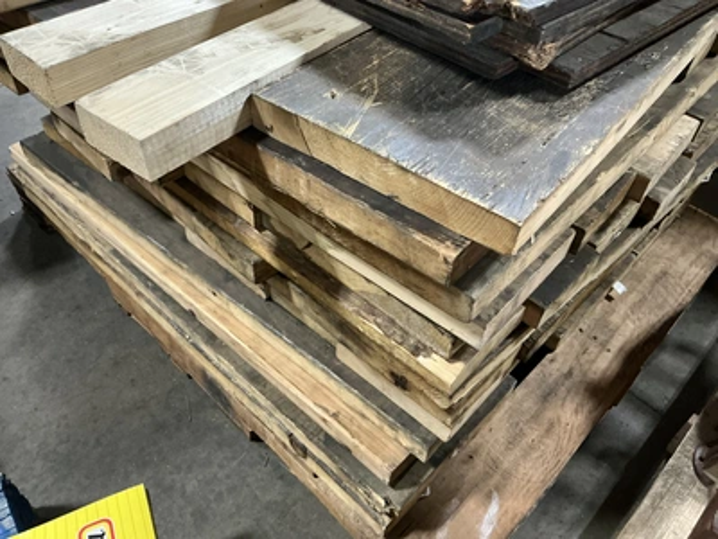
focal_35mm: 28
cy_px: 270
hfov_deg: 63.4
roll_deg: -4.2
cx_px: 359
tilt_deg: -44.1
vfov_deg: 49.7
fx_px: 581
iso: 400
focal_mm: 3
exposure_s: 1/30
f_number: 1.8
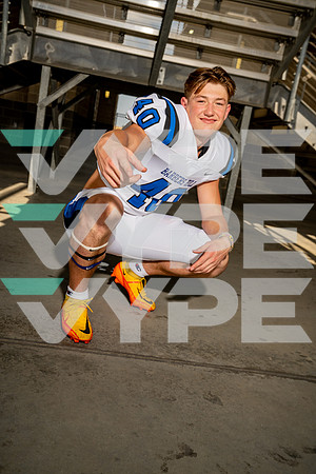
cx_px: 158
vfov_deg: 51.9
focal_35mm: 37
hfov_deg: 35.9
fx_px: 487
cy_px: 237
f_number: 7.1
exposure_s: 1/250
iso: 100
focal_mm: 37
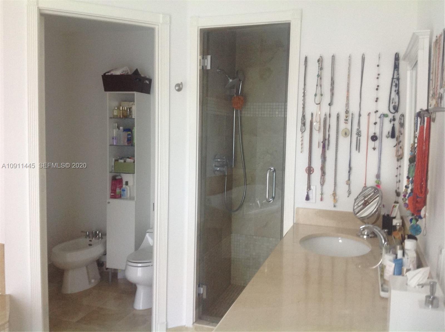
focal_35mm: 35
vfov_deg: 40.6
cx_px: 222
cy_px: 166
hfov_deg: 52.7
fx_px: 449
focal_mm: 4.28
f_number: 2.4
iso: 160
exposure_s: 1/15
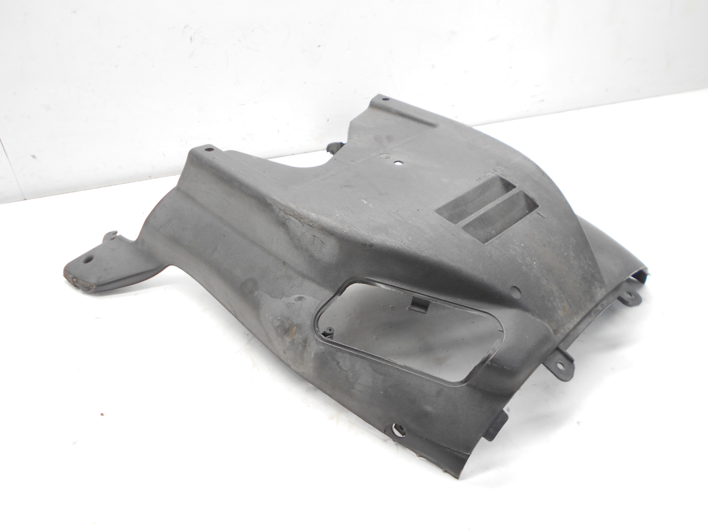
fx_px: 532
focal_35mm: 26
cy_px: 266
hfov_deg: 67.3
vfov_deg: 53.1
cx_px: 354
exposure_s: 1/30
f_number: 3.2
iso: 140
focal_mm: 4.6
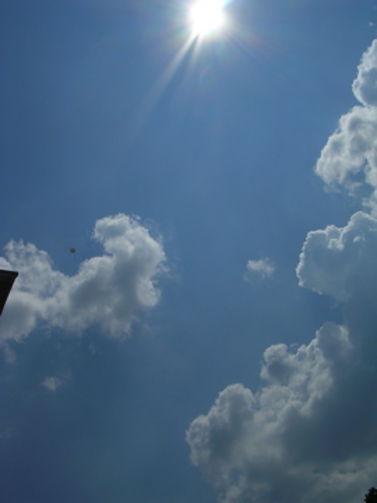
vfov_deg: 49.0
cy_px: 252
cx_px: 188
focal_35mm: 38
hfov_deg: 37.7
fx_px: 552
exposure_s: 1/2841
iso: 50
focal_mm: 5.8
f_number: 5.6
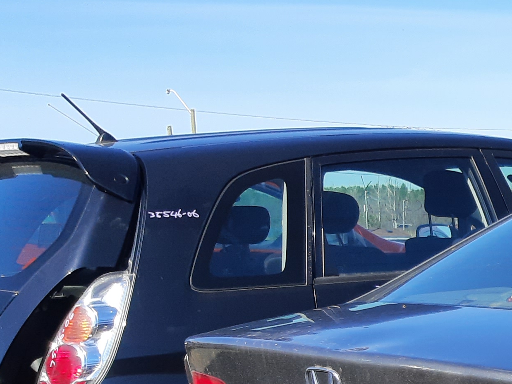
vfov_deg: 17.0
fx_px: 1243
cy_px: 420
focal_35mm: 84
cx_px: 779
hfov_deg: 20.0
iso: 40
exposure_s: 1/980
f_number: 1.7
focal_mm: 3.92
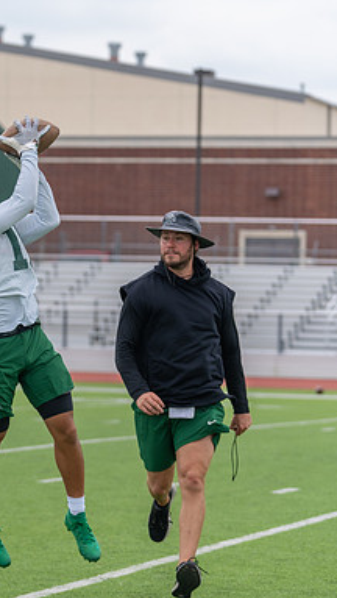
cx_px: 39
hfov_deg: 6.9
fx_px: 2790
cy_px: 299
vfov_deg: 12.2
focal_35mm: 176
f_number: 3.5
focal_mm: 111
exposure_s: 1/1250
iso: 160
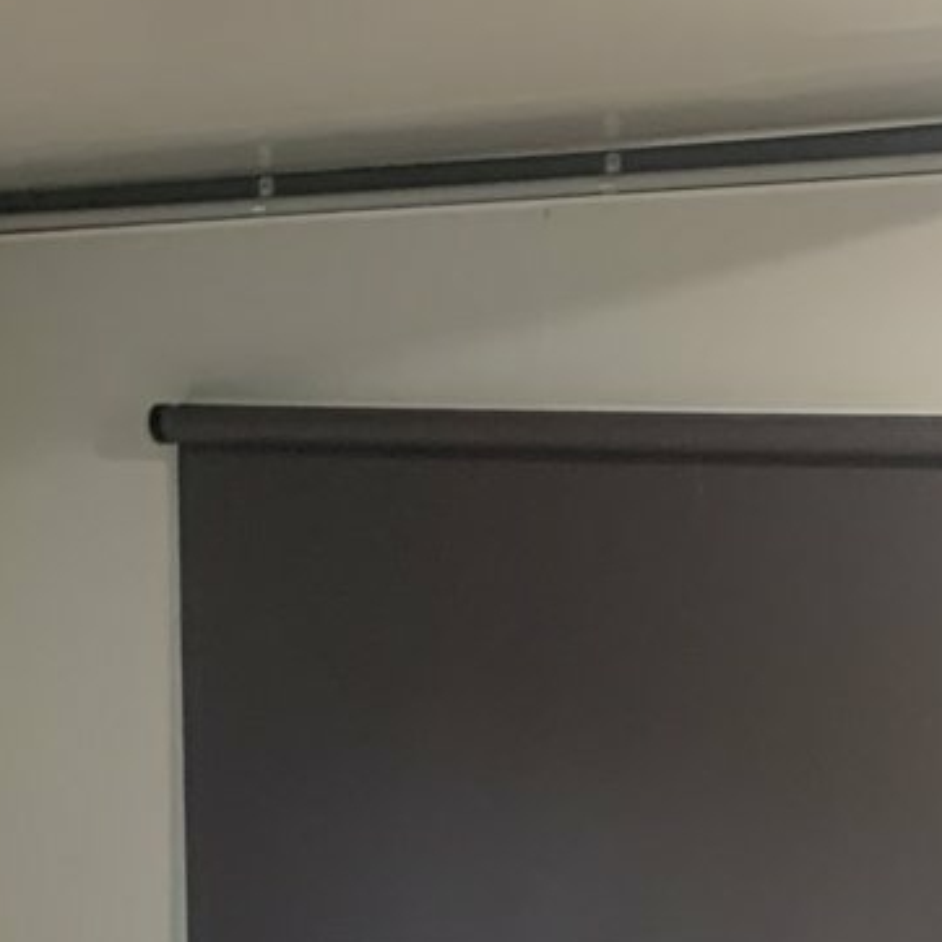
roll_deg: -2.8
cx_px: 682
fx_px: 3756
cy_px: 1665
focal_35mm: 122
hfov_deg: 14.3
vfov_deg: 13.0
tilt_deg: -14.3
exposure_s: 1/33
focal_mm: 4.25
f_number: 1.8
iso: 400
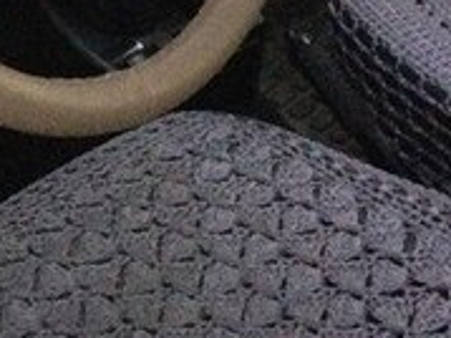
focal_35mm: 122
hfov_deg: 16.0
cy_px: -92
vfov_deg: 11.8
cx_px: 48
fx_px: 1588
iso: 1600
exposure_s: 1/15
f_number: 2.4
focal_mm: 4.12
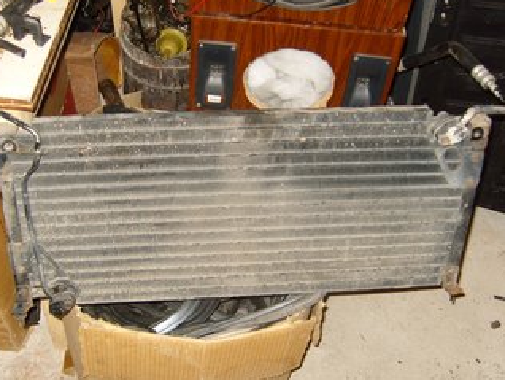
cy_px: 189
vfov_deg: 32.9
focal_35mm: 44
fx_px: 642
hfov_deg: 42.8
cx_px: 218
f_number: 2.8
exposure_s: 1/30
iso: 100
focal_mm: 7.4
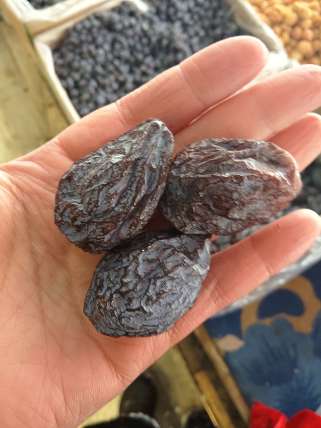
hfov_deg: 51.3
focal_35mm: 27
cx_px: 160
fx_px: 334
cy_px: 214
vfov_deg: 65.3
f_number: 2.2
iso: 392
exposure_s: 1/25
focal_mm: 3.66
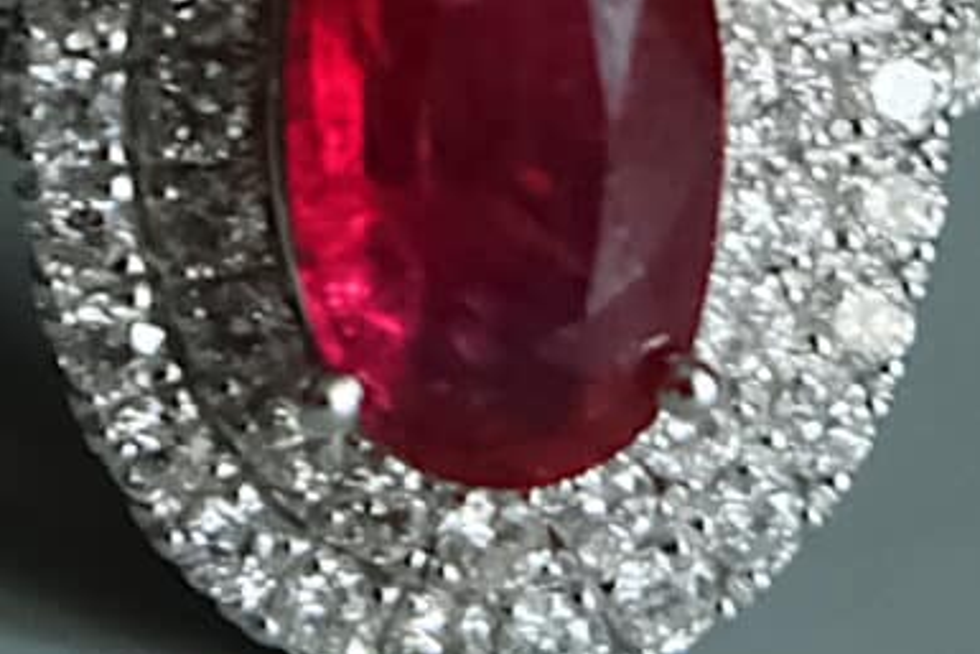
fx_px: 2206
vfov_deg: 16.7
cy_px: 79
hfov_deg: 25.0
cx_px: 507
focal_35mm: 81
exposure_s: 1/8
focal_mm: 17.5
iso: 1600
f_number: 4.5
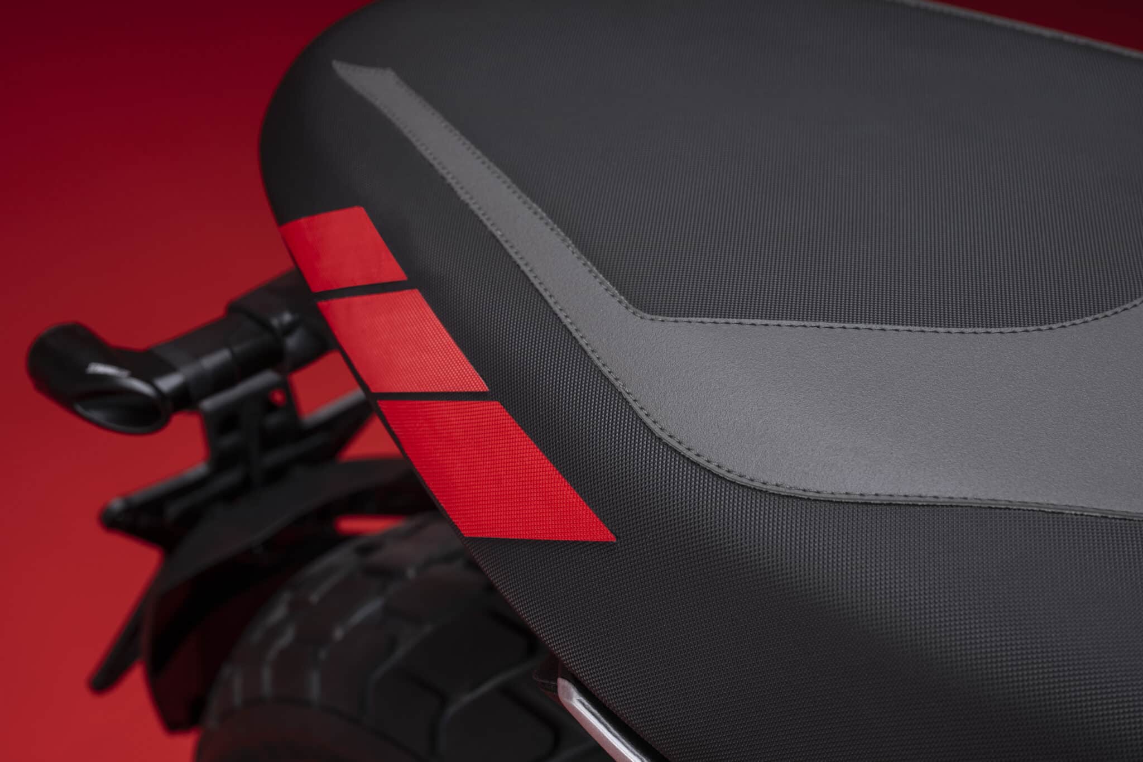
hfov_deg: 35.1
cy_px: 381
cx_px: 572
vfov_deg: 23.8
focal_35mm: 57
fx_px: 1809
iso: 100
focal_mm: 57
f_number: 11
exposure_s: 1/160
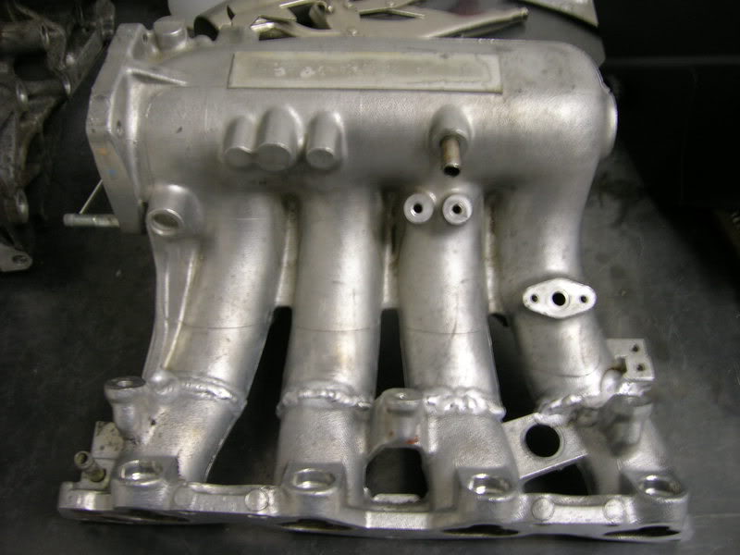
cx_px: 370
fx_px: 727
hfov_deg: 54.0
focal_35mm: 34
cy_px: 278
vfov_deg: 41.8
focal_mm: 5.7
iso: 72
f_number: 2.9
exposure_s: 1/3.7
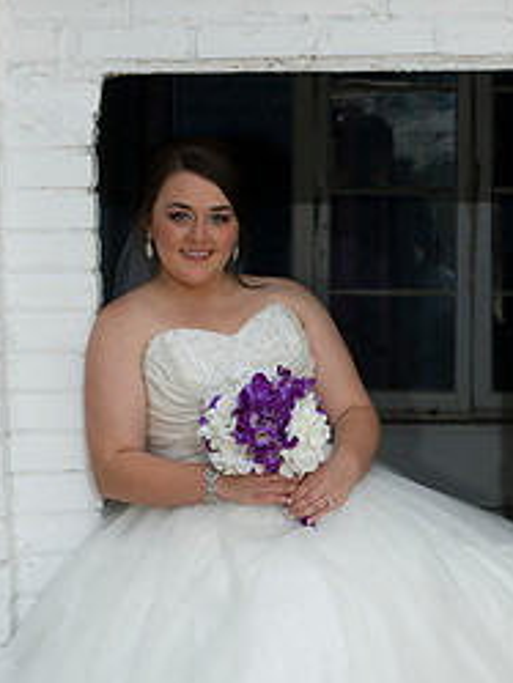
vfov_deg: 10.8
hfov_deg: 8.2
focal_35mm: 182
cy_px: 496
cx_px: 342
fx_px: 3593
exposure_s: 1/100
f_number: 8
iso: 320
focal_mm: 105
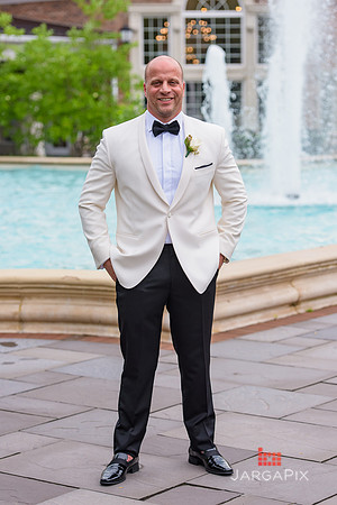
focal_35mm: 102
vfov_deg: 20.0
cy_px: 252
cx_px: 168
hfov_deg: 13.4
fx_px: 1432
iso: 250
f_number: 4
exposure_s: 1/640
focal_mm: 102
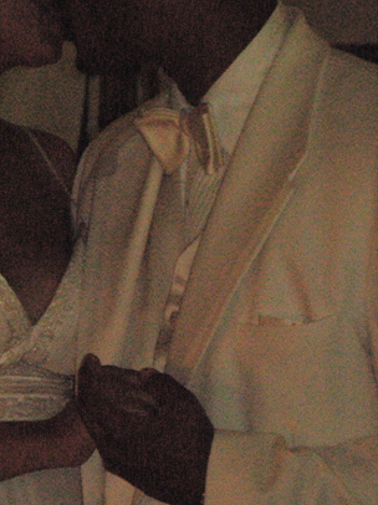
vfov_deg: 11.7
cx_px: 71
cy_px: 192
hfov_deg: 8.8
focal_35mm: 169
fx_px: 2463
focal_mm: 21.5
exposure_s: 1/161
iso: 400
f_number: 4.7
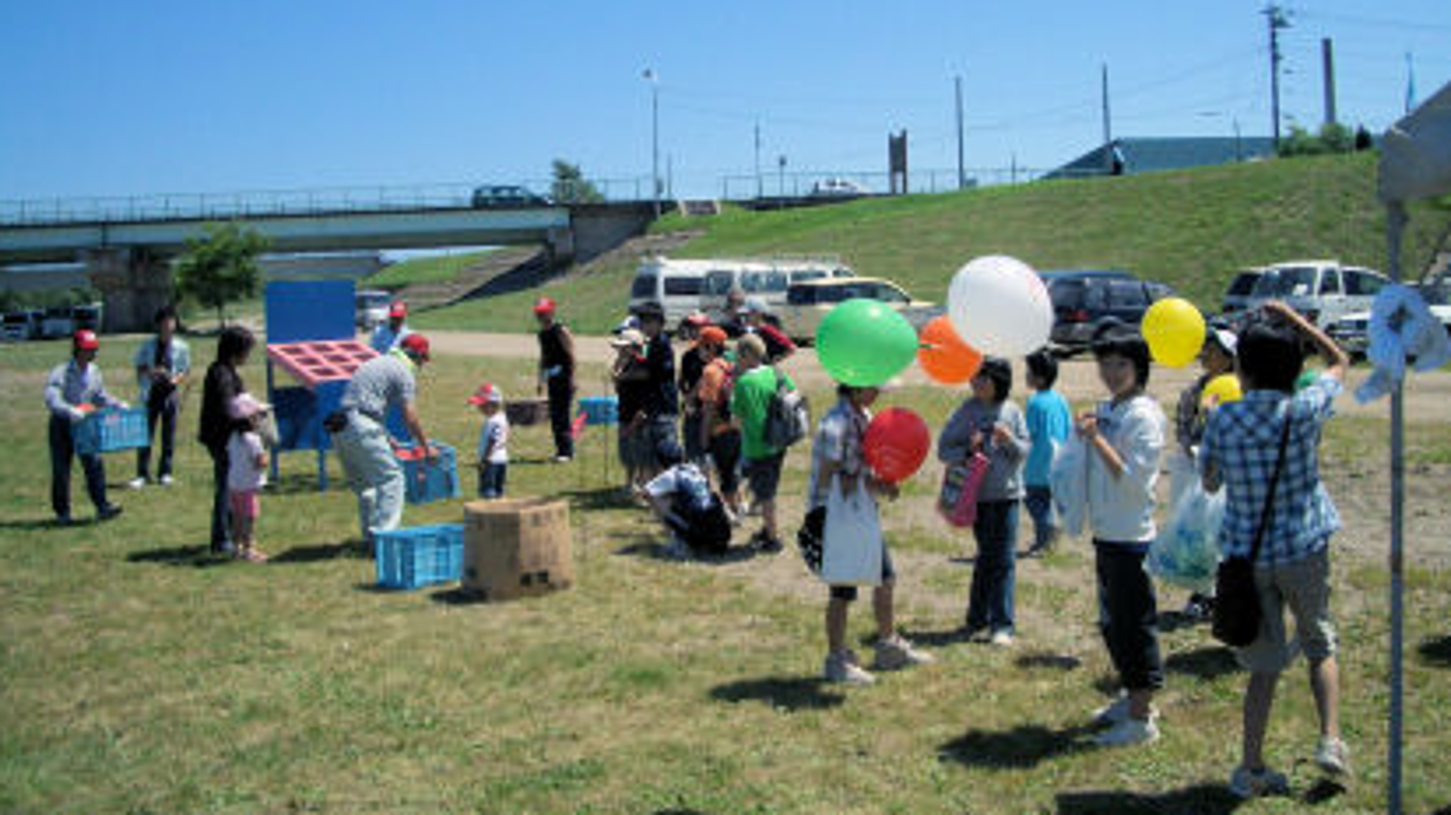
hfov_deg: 51.6
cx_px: 727
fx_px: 1500
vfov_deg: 30.2
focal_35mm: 39
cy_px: 272
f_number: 4.3
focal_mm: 5.8
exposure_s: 1/1250
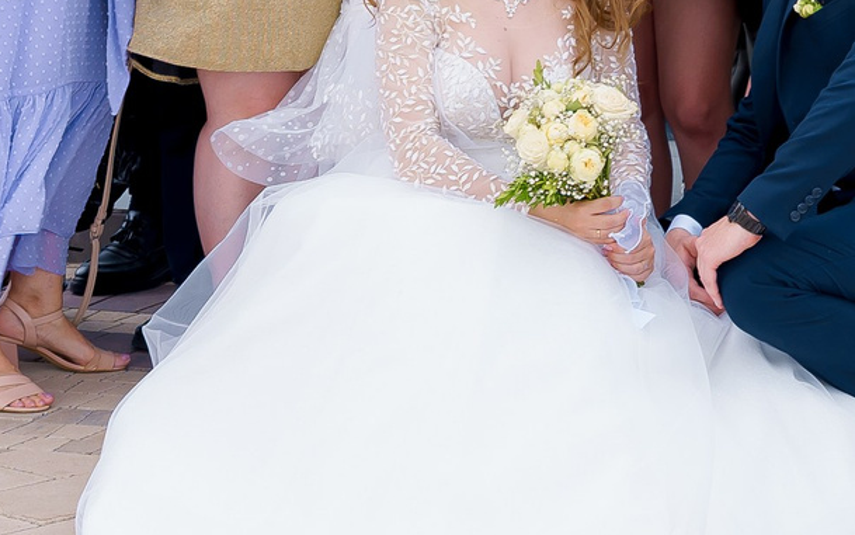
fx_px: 4195
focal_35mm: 180
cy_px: -253
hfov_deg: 11.6
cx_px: 529
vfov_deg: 7.2
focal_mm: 42
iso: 160
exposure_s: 1/125
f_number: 5
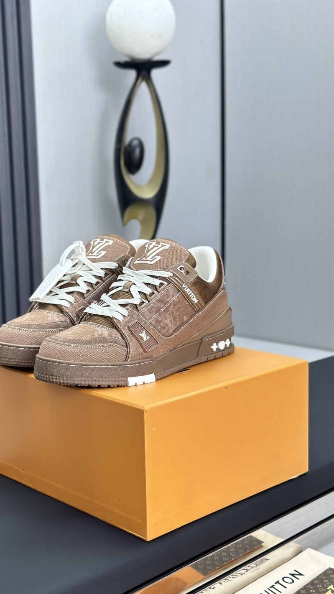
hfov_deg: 22.6
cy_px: 297
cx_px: 118
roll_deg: +1.5
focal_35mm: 53
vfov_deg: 39.2
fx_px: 835
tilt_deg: -9.1
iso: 125
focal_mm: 6.86
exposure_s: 1/100
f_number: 1.78
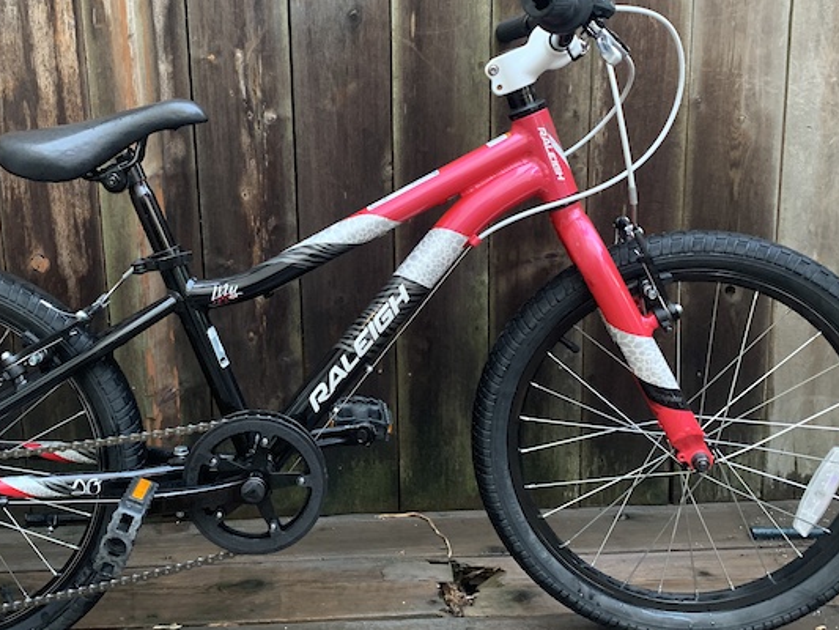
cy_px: 268
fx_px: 945
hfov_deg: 47.5
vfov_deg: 36.8
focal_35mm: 39
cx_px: 329
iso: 400
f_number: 1.8
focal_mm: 4.25
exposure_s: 1/60
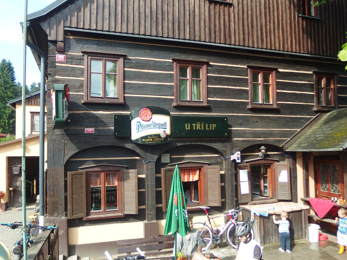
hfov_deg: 61.6
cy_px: 134
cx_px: 180
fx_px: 291
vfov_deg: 48.2
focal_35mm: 29
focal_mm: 4.7
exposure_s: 1/100
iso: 100
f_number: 2.2
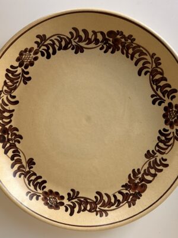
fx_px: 165
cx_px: 89
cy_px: 119
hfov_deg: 56.8
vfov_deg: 71.6
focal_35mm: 24
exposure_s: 1/121
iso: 100
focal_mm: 6.86
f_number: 1.78
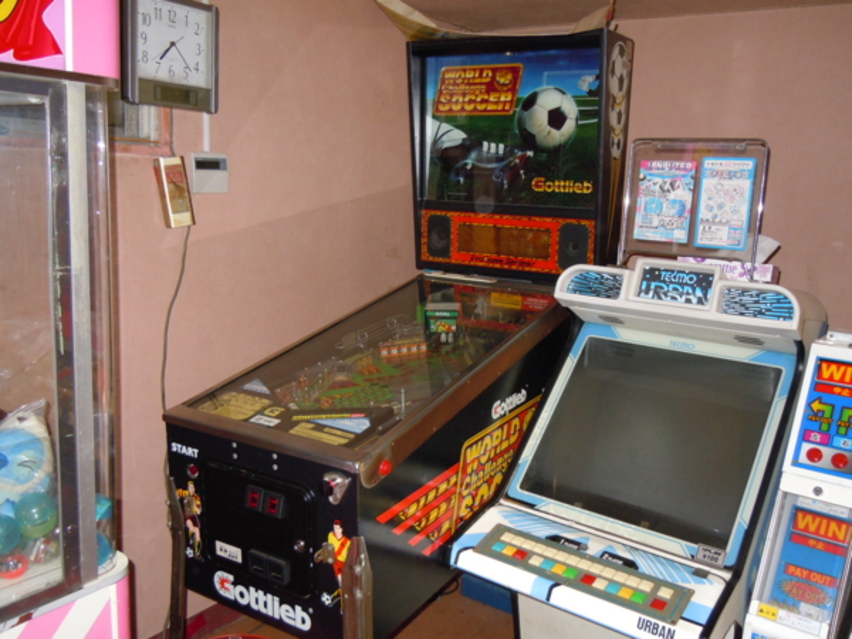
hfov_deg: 60.0
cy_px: 320
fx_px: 738
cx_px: 426
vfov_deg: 46.8
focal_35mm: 30
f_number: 3.5
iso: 320
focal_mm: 5.4
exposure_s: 1/30
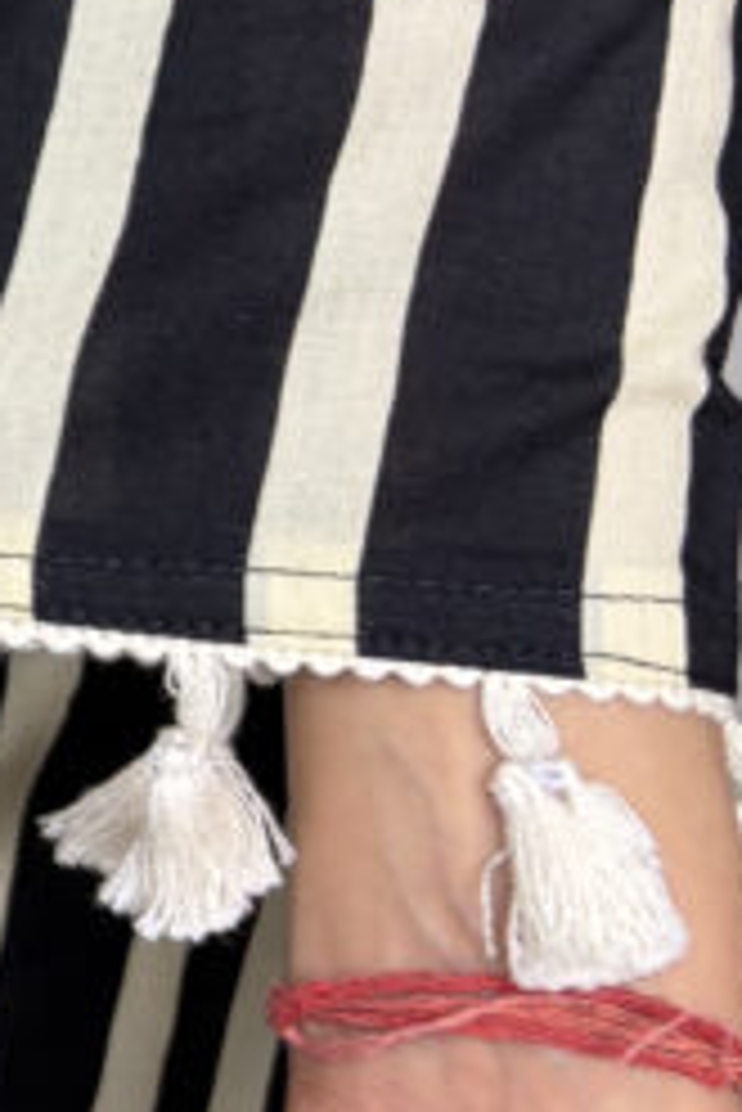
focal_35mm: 102
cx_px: -751
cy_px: 16
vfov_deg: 19.5
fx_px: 3149
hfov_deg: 12.0
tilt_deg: -24.5
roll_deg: +0.5
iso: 80
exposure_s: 1/50
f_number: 1.6
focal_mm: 5.96
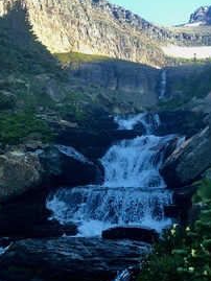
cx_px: 62
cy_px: 208
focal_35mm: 56
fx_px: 455
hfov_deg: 25.9
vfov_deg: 33.7
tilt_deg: +2.1
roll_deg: -4.0
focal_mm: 4.15
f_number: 2.2
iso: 25
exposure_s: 1/120
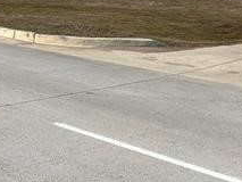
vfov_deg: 18.0
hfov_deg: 22.9
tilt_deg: -0.2
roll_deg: +0.4
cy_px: -35
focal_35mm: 78
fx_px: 546
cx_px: -51
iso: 50
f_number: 1.5
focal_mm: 5.7
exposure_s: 1/6579
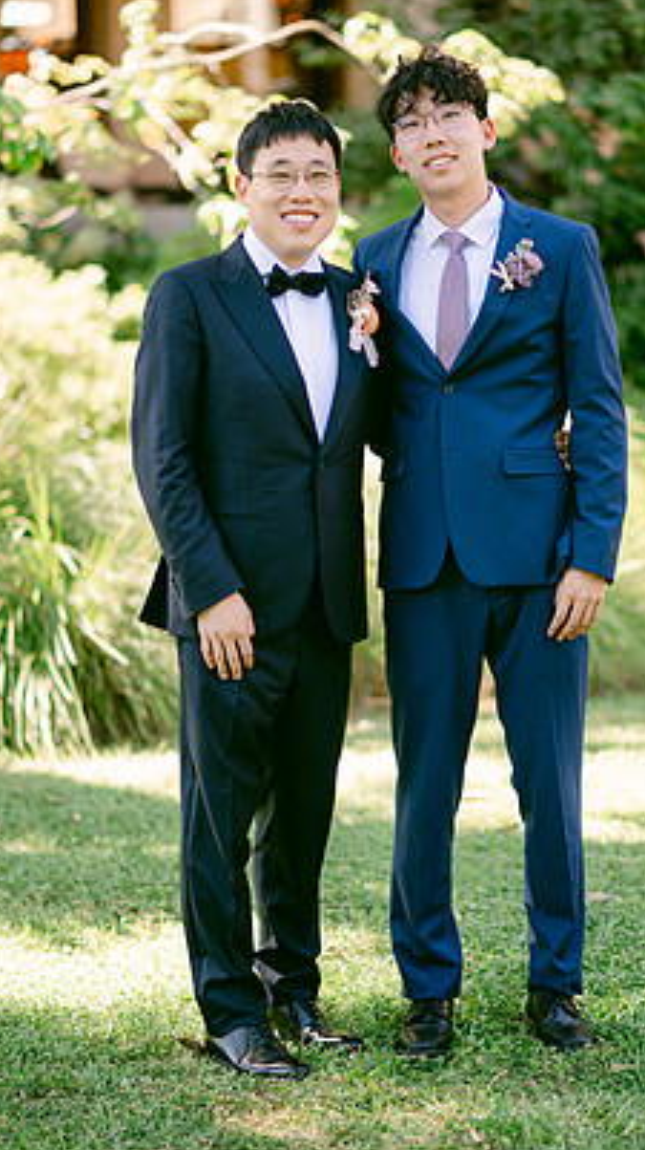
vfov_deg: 21.4
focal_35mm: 100
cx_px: 364
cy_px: 539
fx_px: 3046
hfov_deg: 12.1
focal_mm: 85
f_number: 1.8
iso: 80
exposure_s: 1/400
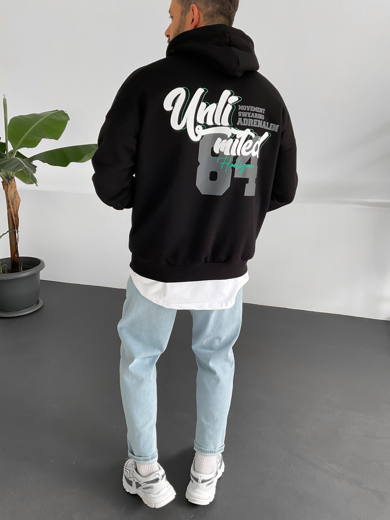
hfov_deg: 48.2
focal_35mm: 29
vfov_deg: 61.7
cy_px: 260
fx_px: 436
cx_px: 195
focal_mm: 3
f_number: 1.8
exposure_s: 1/90
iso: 64
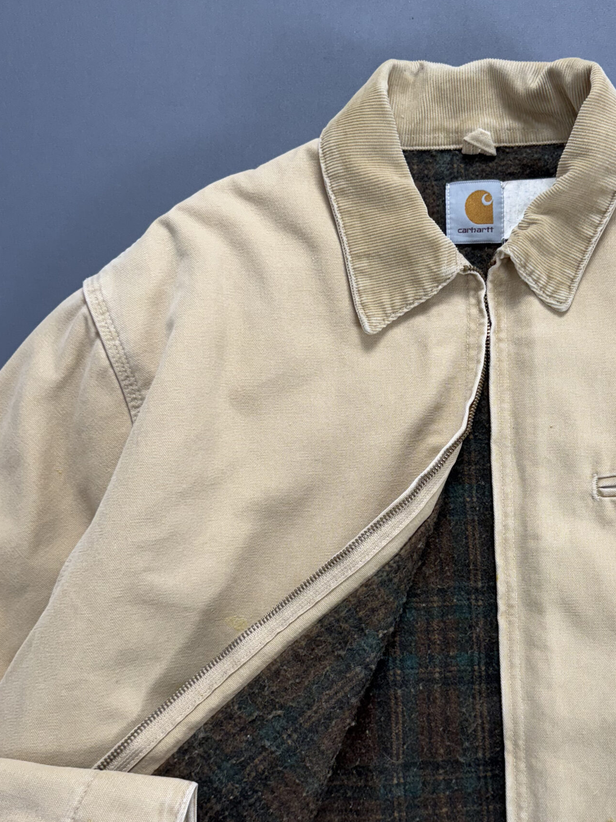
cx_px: 437
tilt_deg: -86.6
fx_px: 854
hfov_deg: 38.9
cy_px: 494
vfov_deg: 51.0
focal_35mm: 36
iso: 160
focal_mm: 6.76
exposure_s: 1/120
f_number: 1.78
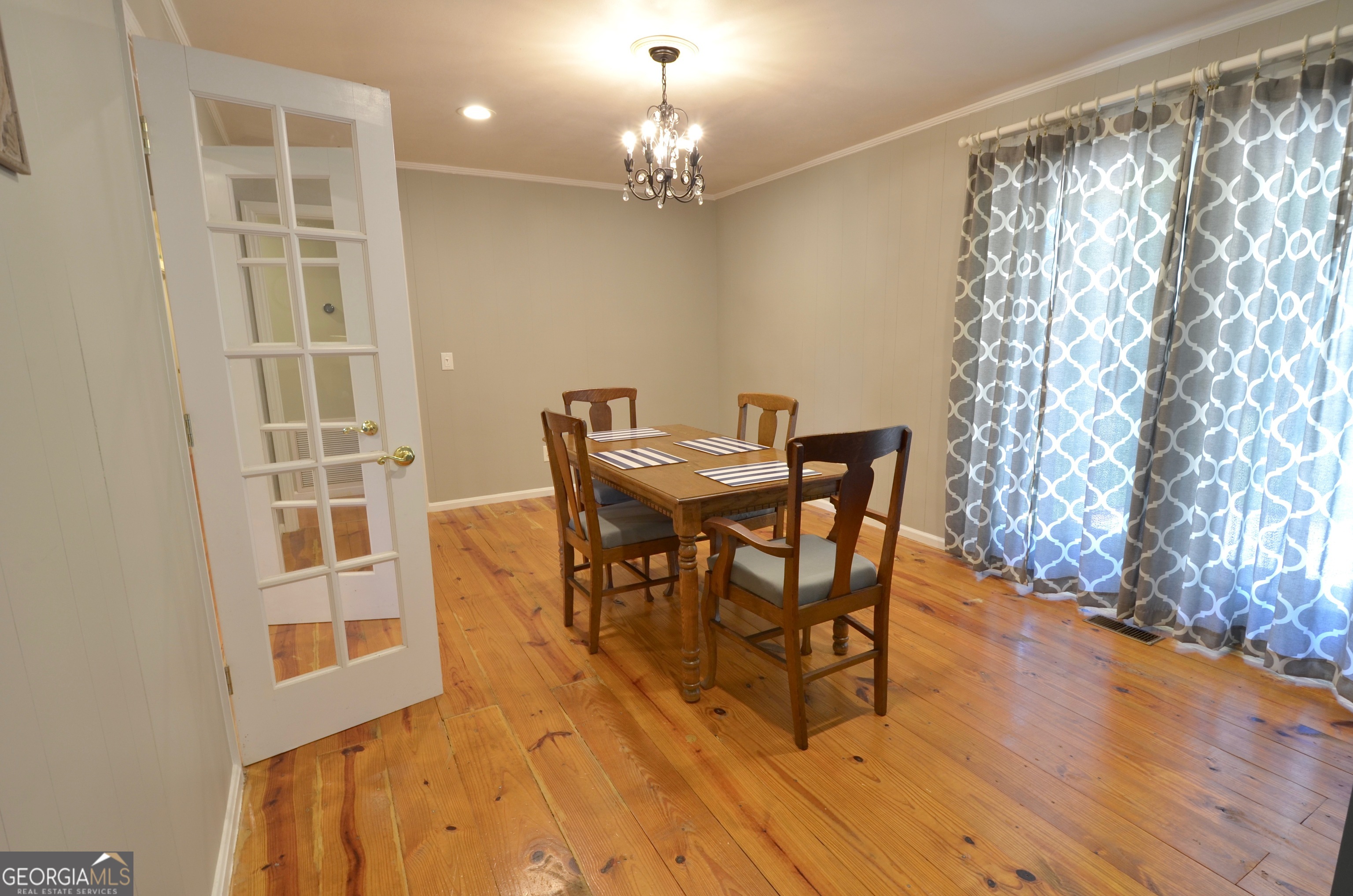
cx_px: 676
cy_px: 448
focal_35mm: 18
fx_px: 675
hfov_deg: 90.1
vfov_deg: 67.2
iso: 200
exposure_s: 1/3
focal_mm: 12
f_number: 9
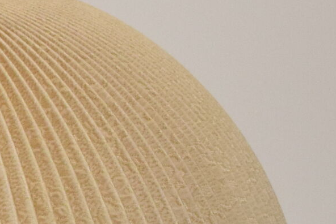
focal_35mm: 197
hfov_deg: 10.2
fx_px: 1840
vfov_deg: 6.9
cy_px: 252
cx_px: -120
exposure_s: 1/100
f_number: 13
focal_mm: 26
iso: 1600
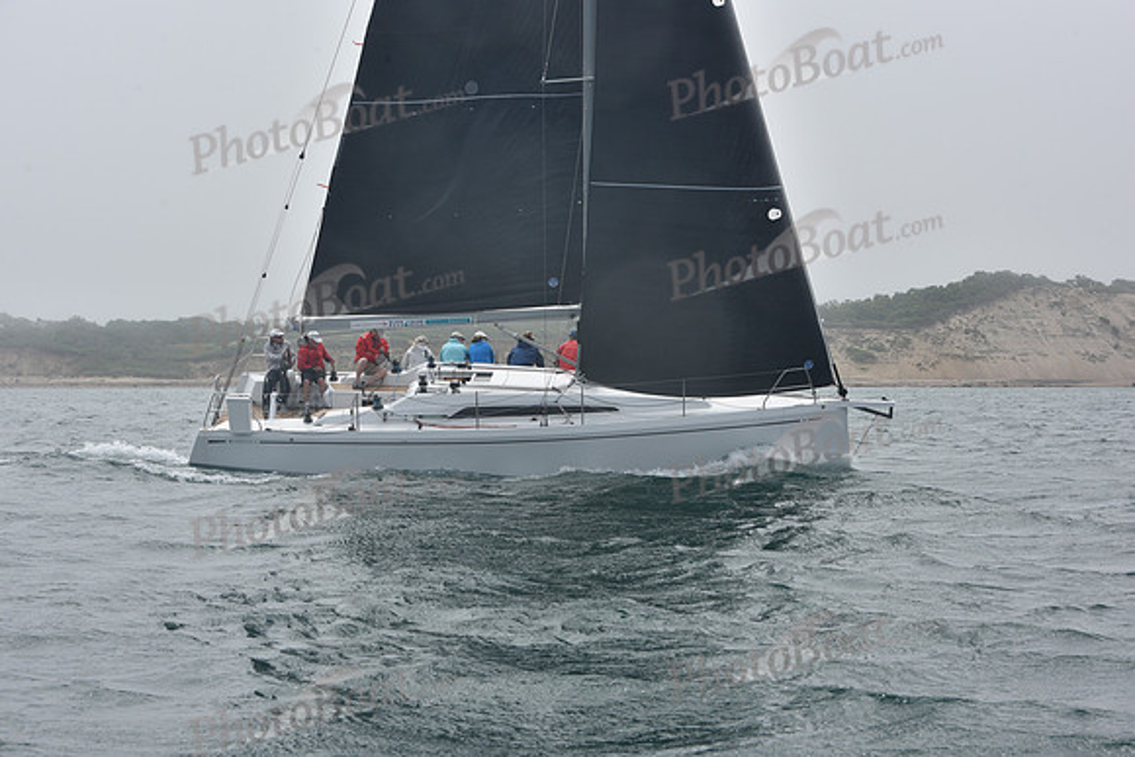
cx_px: 568
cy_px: 378
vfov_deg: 19.5
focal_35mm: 70
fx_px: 2207
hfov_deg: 28.8
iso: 250
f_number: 10
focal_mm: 70
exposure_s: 1/800
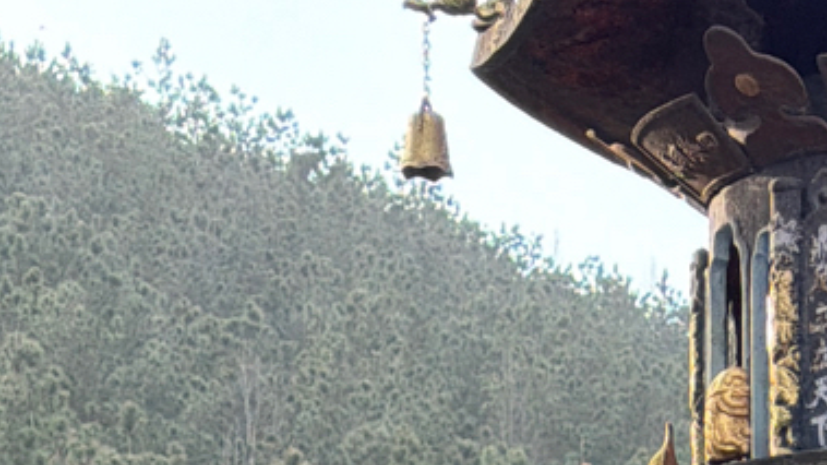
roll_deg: -0.4
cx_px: 955
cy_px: 1541
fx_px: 4538
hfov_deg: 10.3
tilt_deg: +0.8
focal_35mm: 207
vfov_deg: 5.4
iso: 100
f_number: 1.78
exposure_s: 1/450
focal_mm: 6.76
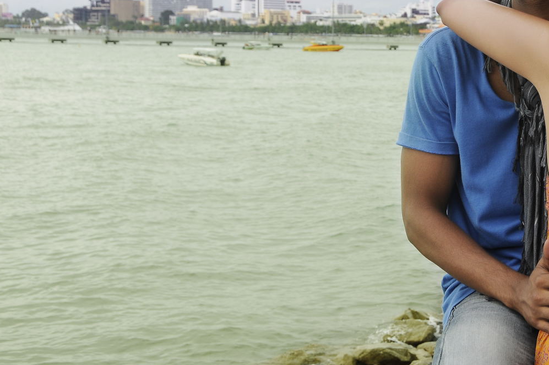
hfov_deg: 25.9
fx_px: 1173
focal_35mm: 77
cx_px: 427
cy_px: 98
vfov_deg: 17.6
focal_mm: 32
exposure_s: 1/250
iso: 200
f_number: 7.1
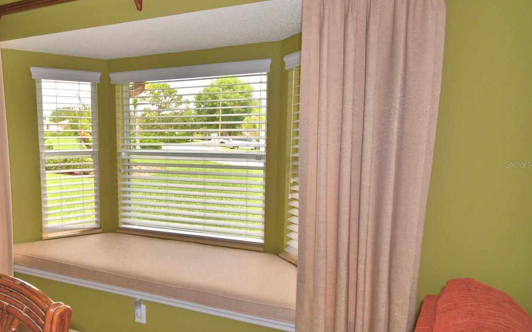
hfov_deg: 83.3
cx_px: 196
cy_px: 164
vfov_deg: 59.6
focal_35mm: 20
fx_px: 290
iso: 100
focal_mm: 10
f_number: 4.5
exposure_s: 1/100
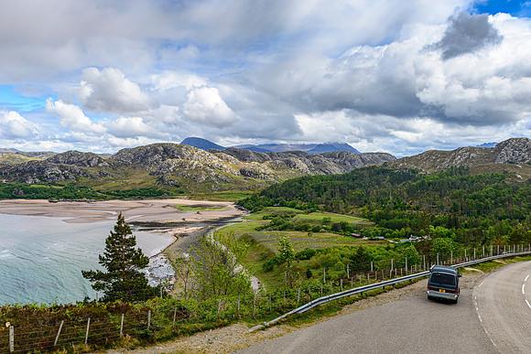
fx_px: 399
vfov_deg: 47.8
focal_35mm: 27
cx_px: 269
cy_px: 199
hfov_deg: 67.3
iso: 125
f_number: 8
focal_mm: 24
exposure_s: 1/100
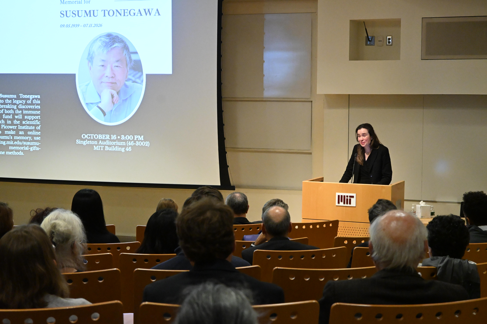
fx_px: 893
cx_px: 244
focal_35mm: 66
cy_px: 162
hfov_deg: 30.5
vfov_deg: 20.6
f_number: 6
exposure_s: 1/80
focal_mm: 44
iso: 5600
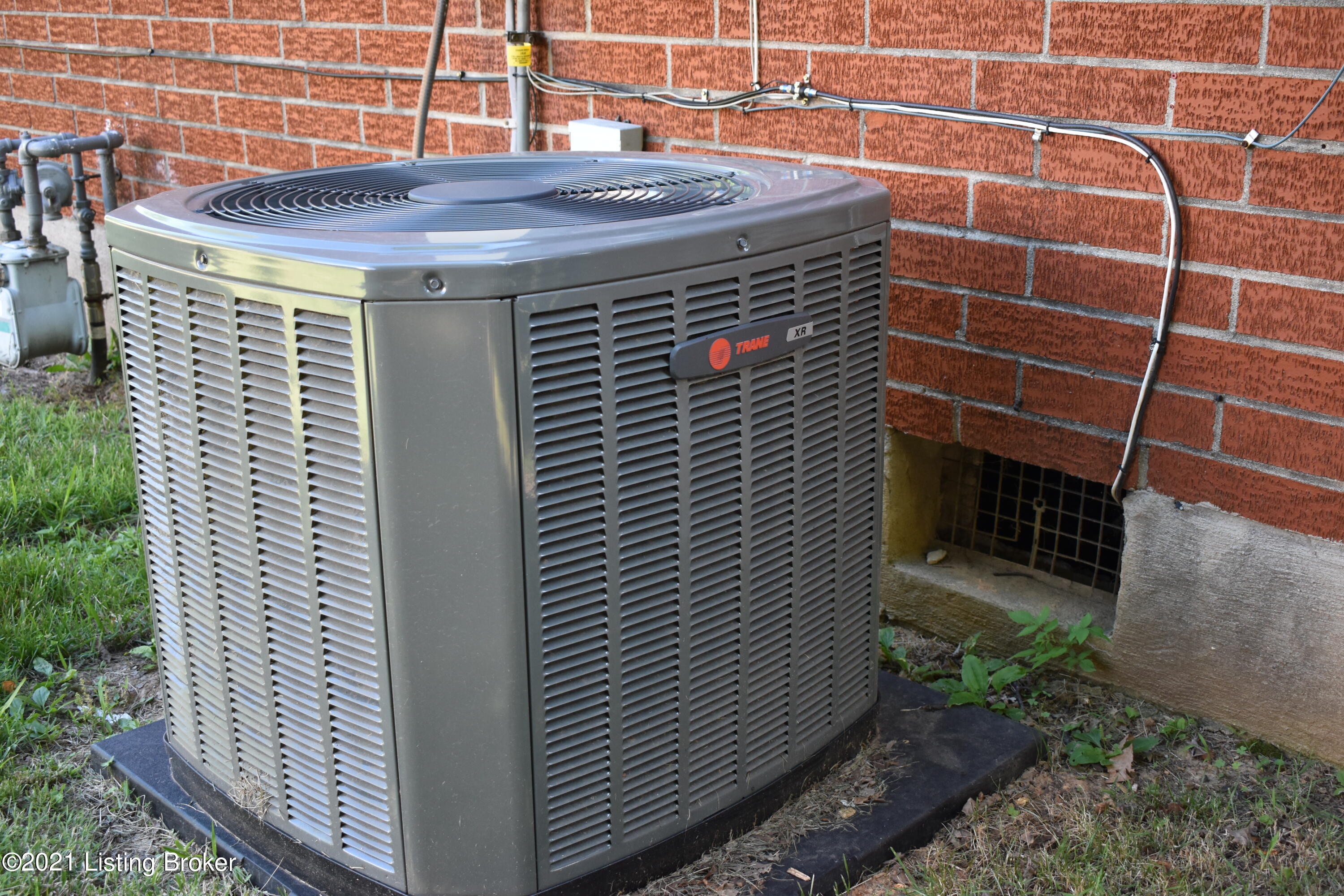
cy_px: 448
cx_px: 672
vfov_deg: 33.0
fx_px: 1512
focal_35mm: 40
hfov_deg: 47.9
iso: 800
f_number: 4
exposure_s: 1/160
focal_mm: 27
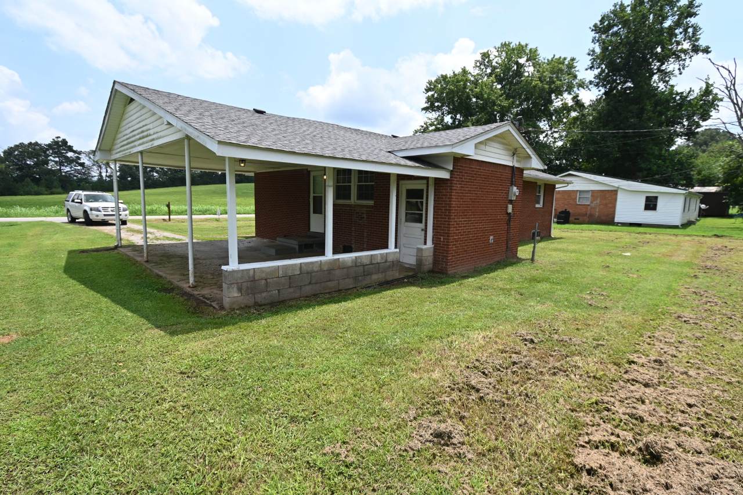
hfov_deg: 96.8
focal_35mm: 16
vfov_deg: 73.7
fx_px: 330
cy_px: 248
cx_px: 372
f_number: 7.1
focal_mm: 11
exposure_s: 1/400
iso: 100
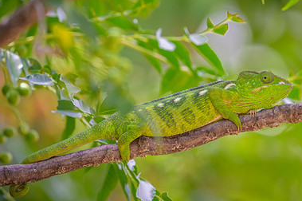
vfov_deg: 1.5
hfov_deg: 2.3
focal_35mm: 904
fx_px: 7577
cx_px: 232
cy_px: 87
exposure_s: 1/1000
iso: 500
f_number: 4
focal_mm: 400
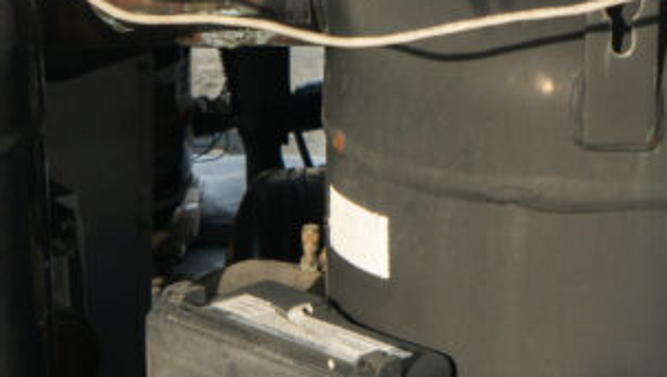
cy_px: 424
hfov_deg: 14.8
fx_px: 2567
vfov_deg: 8.3
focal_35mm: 145
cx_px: 205
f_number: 8
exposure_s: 1/200
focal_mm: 41
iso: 200
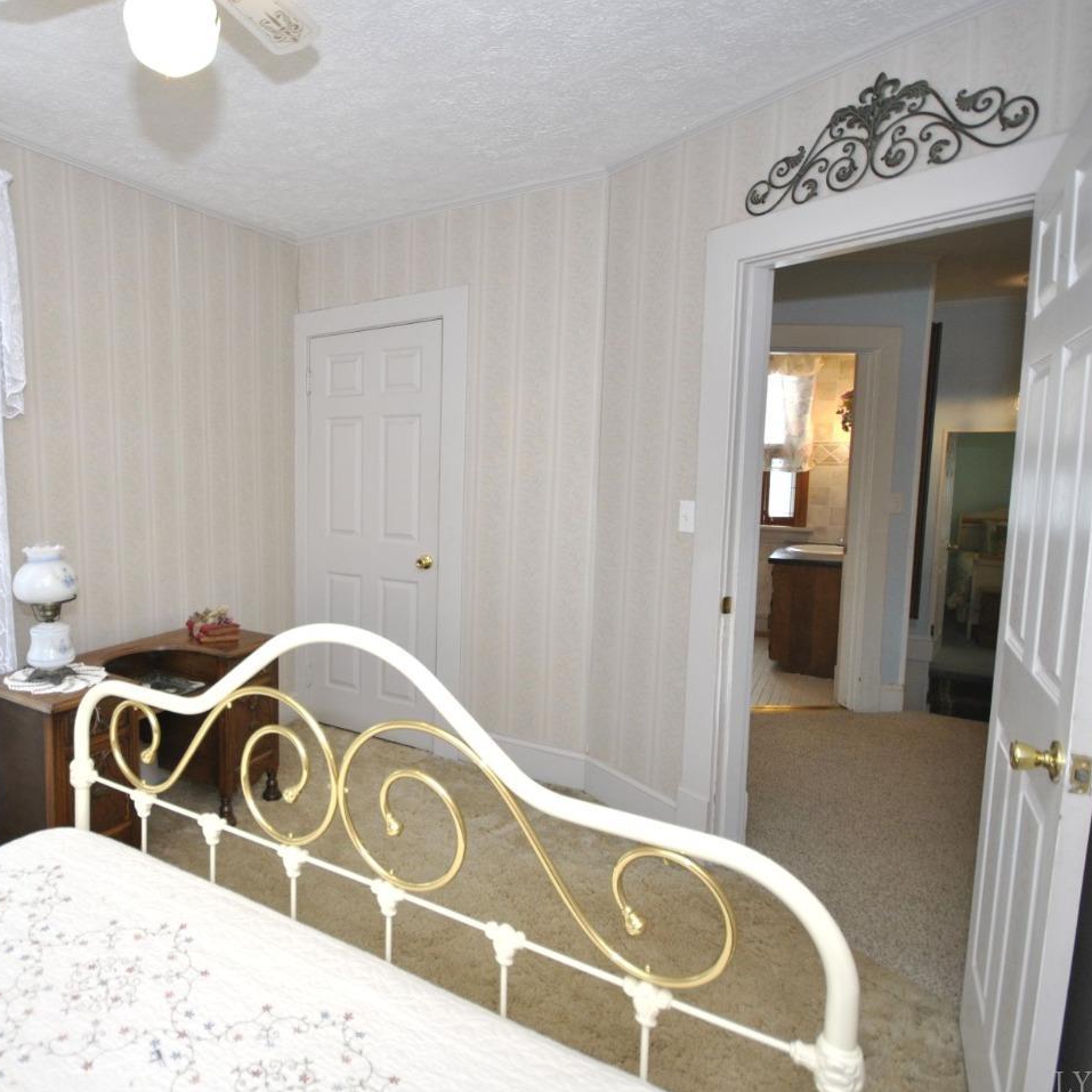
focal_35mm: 20
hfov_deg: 70.6
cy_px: 535
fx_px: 714
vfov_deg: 74.8
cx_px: 296
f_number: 4
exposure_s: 1/50
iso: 200
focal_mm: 10
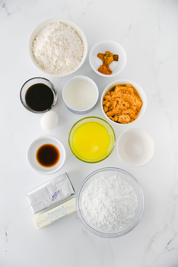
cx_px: 89
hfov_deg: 27.0
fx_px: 371
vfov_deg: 39.6
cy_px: 134
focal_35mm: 50
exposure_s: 1/125
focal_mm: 50
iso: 180
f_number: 4
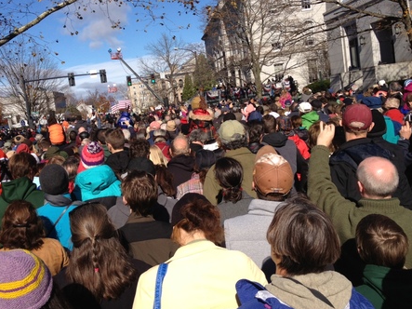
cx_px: 170
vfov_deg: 32.2
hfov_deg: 41.9
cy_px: 161
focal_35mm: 45
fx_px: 535
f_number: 2.4
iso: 50
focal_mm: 4.28
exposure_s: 1/2045
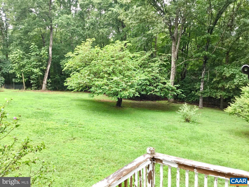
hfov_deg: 58.4
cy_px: 94
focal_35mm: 31
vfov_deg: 45.4
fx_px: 223
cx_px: 124
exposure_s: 1/120
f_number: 2.4
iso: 50
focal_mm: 3.3
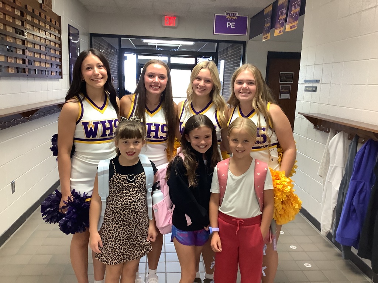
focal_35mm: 31
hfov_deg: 58.4
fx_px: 339
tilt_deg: -9.0
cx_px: 189
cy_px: 142
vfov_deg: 45.4
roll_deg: -1.4
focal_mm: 3.3
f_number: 2.4
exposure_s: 1/50
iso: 200
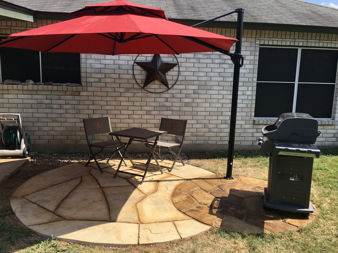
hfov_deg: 60.0
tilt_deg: -9.0
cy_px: 128
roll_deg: -1.5
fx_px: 293
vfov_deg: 46.8
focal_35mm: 30
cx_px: 167
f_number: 2.2
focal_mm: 4.15
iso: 25
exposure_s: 1/1202
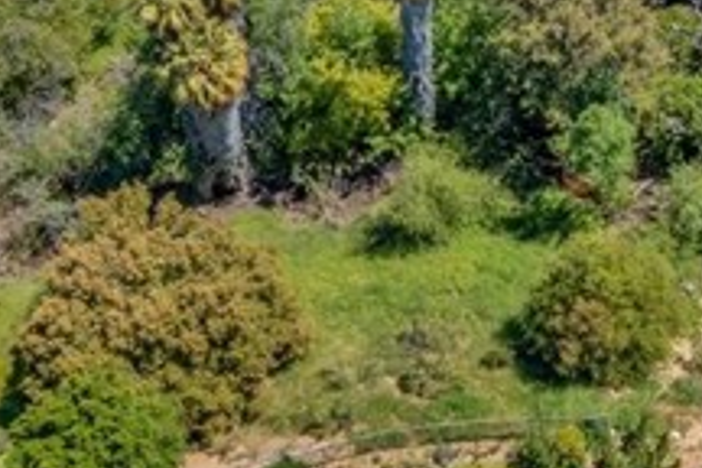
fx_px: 1618
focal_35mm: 83
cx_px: 663
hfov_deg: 23.7
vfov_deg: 16.2
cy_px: 10
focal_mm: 10.26
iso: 100
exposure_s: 1/120
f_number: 10
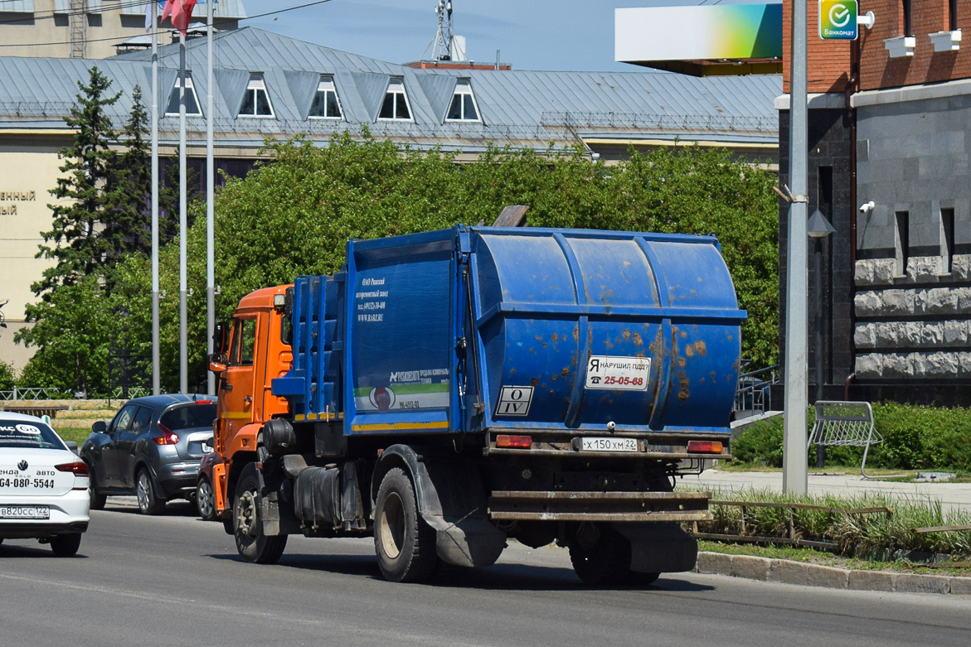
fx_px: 2280
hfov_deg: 24.0
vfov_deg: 16.2
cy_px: 326
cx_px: 483
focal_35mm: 85
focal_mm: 55
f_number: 6.3
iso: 200
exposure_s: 1/1250
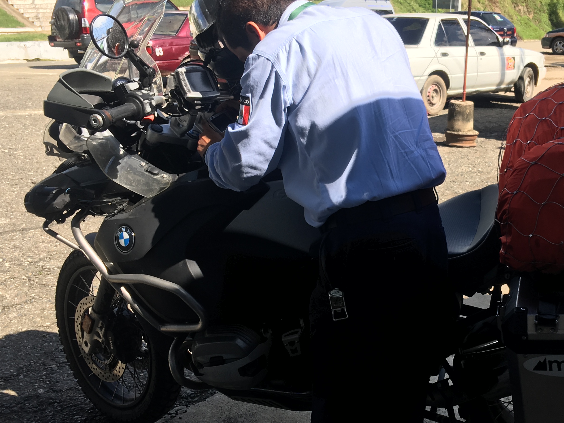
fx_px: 798
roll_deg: +0.9
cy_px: 252
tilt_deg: -18.3
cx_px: 368
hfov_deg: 38.5
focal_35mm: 49
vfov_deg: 29.6
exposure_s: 1/905
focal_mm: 4.15
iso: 25
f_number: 2.2
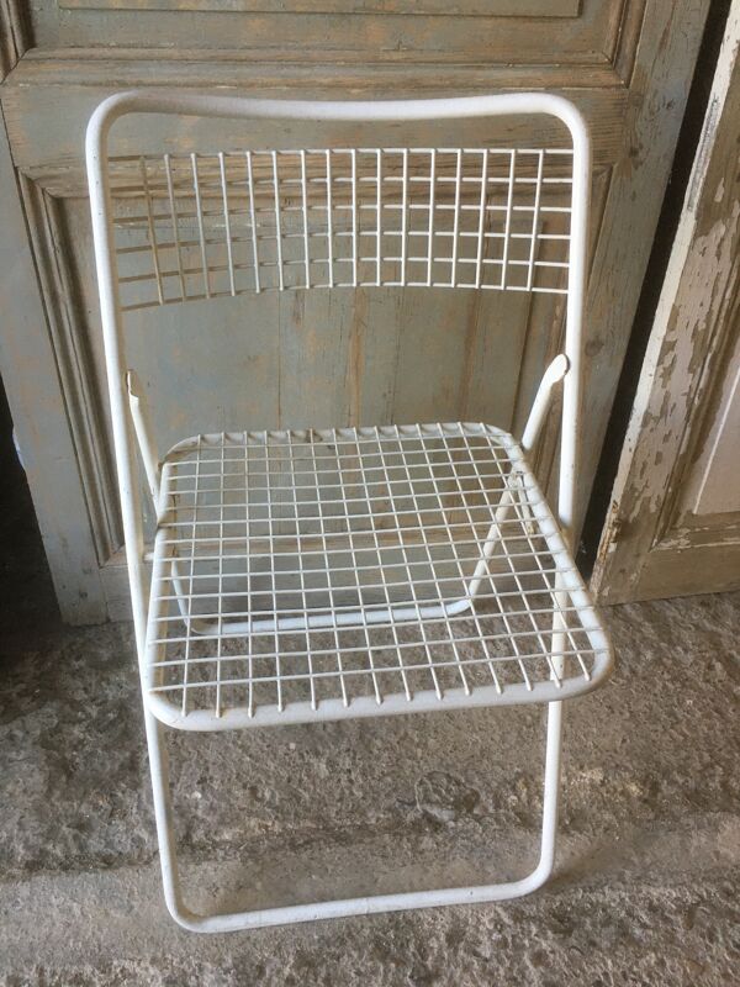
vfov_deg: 61.7
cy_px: 494
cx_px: 370
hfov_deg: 48.2
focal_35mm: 29
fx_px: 827
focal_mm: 4.15
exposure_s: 1/33
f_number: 2.2
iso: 50
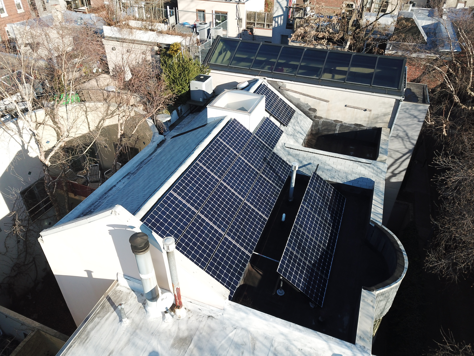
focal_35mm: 26
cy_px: 178
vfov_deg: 53.1
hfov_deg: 67.3
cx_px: 237
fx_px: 356
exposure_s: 1/640
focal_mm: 4.73
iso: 100
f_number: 2.2
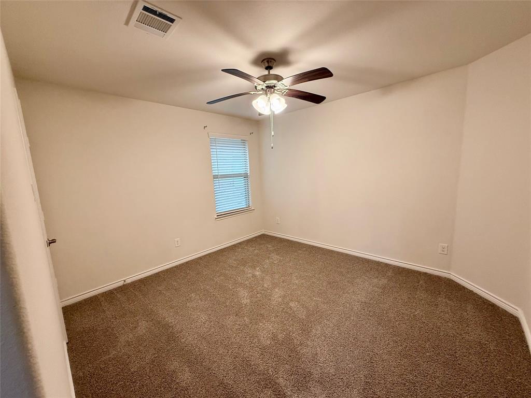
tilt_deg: -7.4
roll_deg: +2.9
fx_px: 215
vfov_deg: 85.7
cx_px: 266
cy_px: 199
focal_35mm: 14
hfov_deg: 102.1
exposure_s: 1/120
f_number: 2.2
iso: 250
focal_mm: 2.22
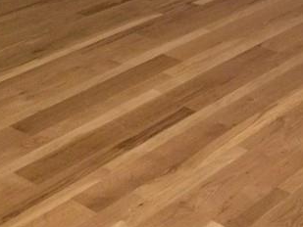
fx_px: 841
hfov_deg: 20.1
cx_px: 254
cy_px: -83
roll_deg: +0.1
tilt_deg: -13.5
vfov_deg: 14.6
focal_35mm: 96
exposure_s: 1/15
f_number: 2.2
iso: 320
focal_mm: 4.15
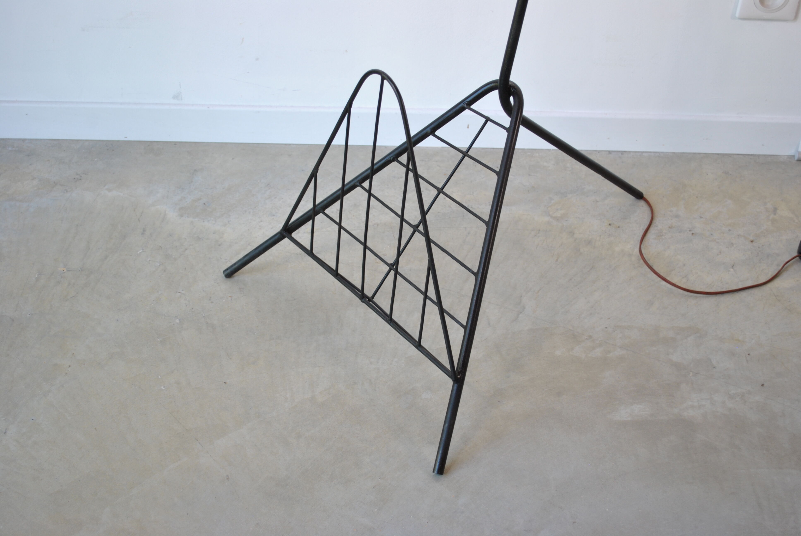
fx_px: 1136
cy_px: 268
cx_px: 400
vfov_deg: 26.6
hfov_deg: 38.8
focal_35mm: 51
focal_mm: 34
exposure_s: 1/30
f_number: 5
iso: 200
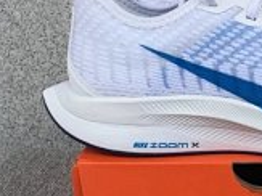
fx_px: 575
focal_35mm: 76
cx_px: 280
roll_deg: -0.4
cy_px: 106
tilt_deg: -18.2
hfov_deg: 24.2
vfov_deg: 19.4
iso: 25
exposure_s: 1/831
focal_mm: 3.3
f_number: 2.4
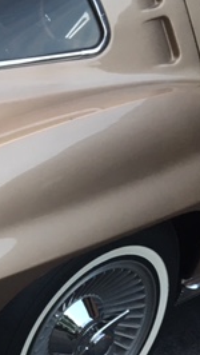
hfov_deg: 14.7
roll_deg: -3.1
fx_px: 715
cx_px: -113
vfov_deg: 27.8
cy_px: 192
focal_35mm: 76
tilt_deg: -30.3
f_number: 2.2
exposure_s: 1/30
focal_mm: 4.15
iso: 32
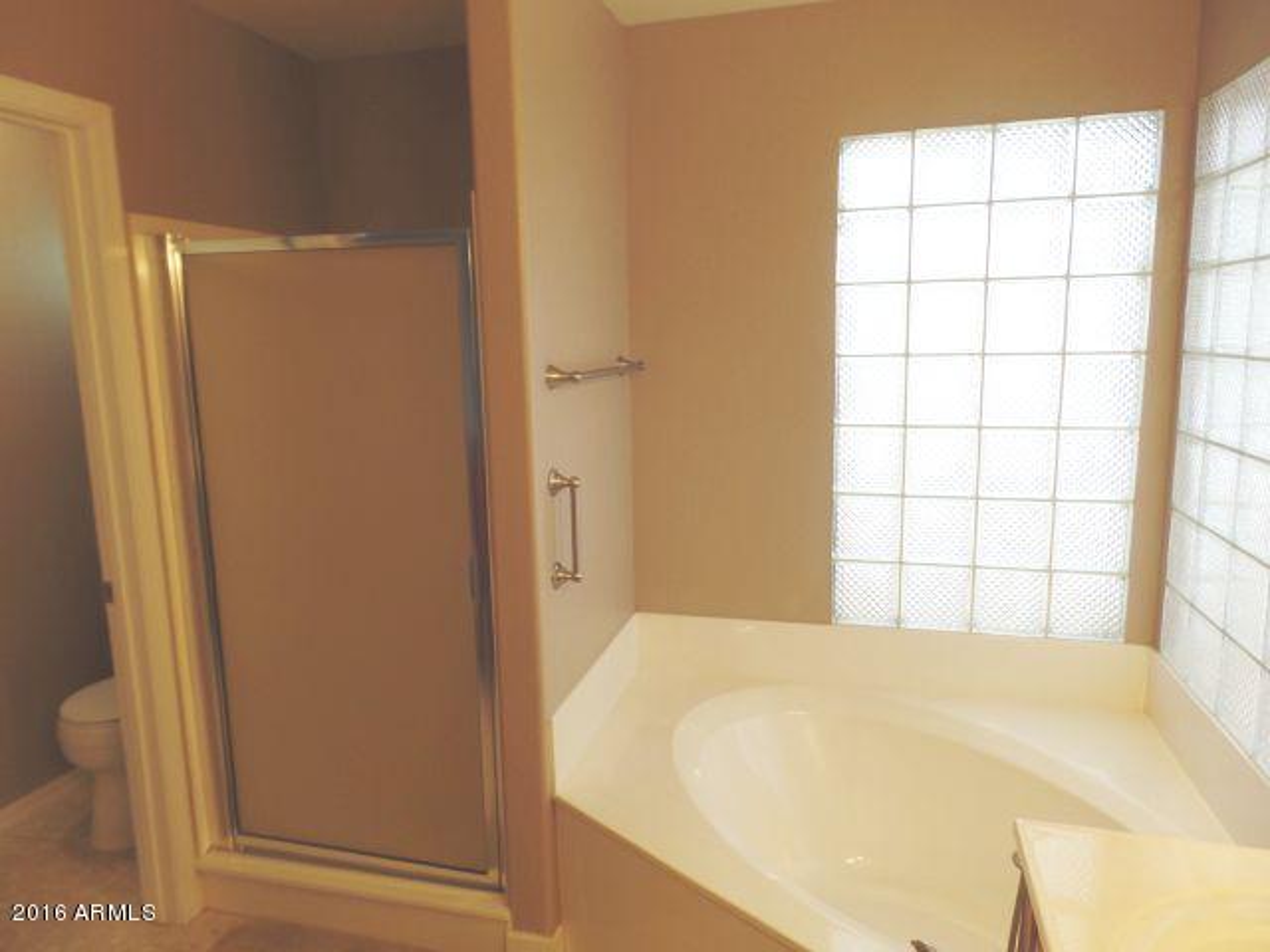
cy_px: 476
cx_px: 635
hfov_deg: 73.9
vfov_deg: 58.9
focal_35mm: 23
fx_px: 844
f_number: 2.8
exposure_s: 1/30
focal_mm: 4.1
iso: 80
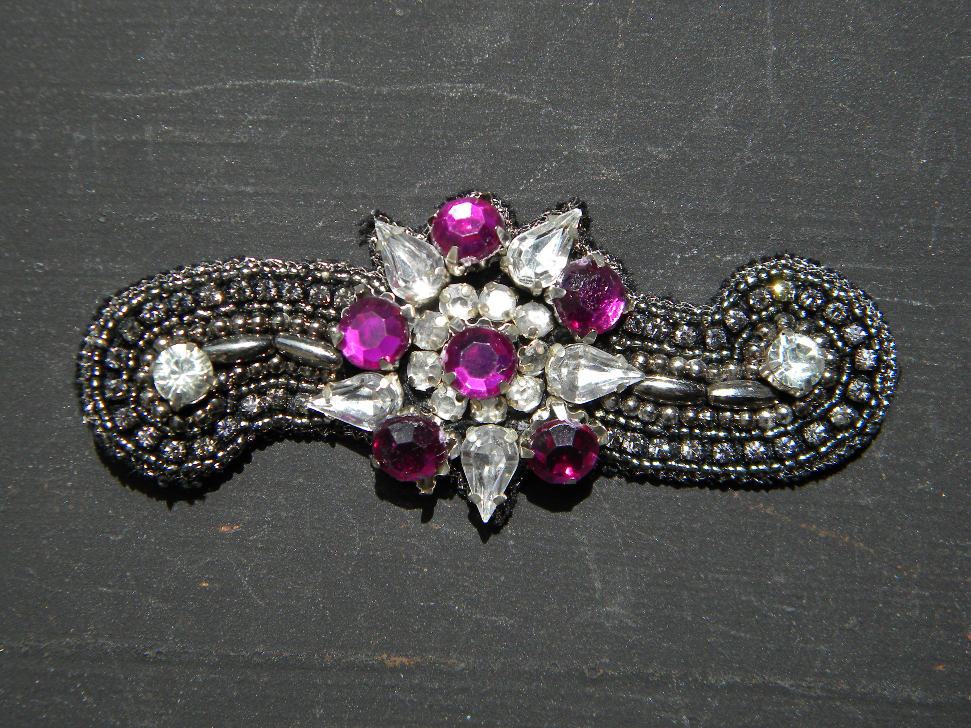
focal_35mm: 47
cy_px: 364
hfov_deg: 40.4
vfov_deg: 30.9
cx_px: 486
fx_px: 1318
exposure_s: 1/615
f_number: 3.9
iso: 80
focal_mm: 8.6
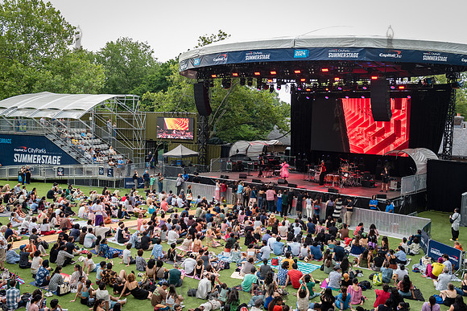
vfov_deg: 35.9
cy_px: 155
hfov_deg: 51.8
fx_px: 481
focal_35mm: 37
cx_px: 226
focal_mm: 35
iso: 1000
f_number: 3.5
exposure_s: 1/500
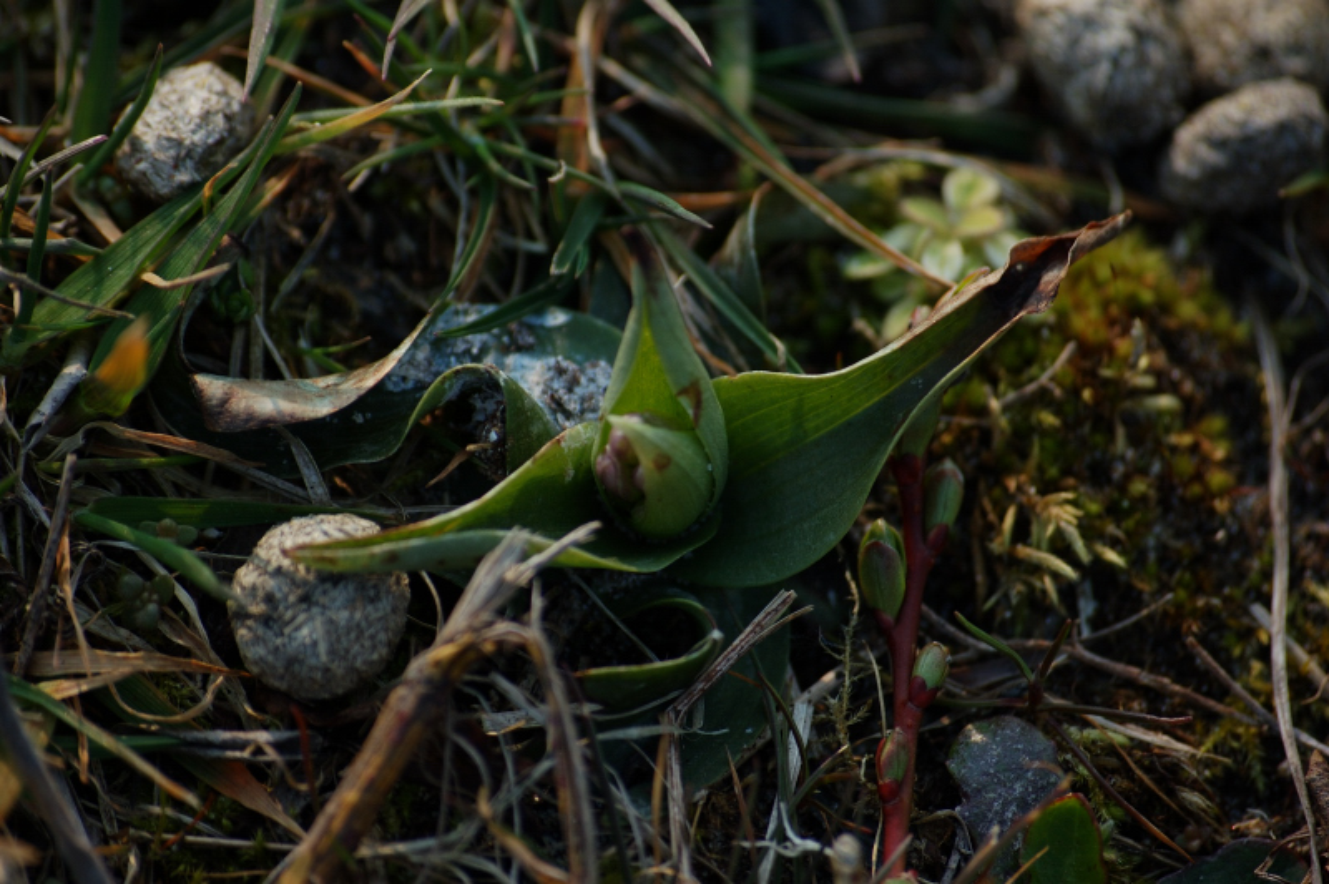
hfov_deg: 4.6
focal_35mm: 450
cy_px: 442
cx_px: 664
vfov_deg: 3.0
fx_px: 16598
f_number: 7.1
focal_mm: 300
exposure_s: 1/640
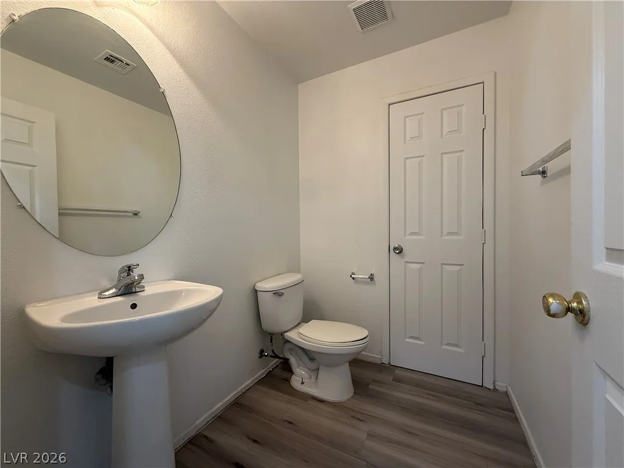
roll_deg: +0.7
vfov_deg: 85.7
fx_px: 252
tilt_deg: -0.4
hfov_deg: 102.1
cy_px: 234
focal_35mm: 14
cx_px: 312
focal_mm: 2.22
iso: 200
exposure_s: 1/60
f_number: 2.2
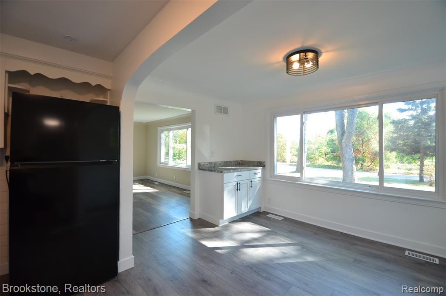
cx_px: 223
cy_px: 148
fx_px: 185
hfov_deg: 100.5
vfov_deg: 77.1
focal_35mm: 15
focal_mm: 10
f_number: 4
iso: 400
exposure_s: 1/60
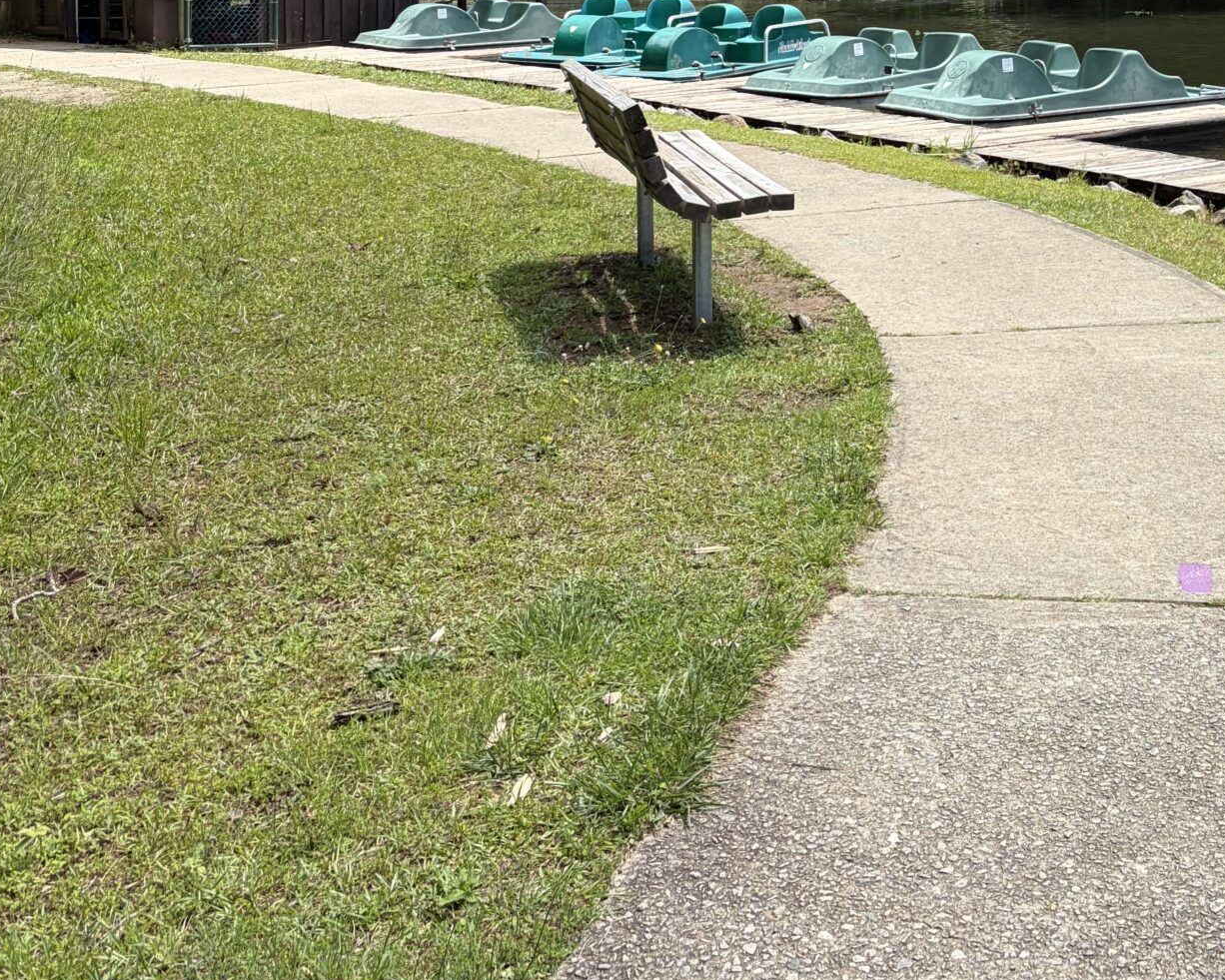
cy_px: -21
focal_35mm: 53
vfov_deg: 26.9
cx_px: 951
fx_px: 1922
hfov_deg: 34.4
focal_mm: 5.96
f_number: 1.6
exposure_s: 1/2208
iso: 50
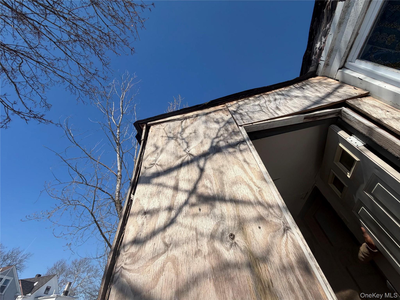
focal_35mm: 14
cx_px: 200
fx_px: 162
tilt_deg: +48.2
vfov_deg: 85.7
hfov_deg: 102.1
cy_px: 150
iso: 32
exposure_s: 1/1613
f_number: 2.2
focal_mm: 2.22
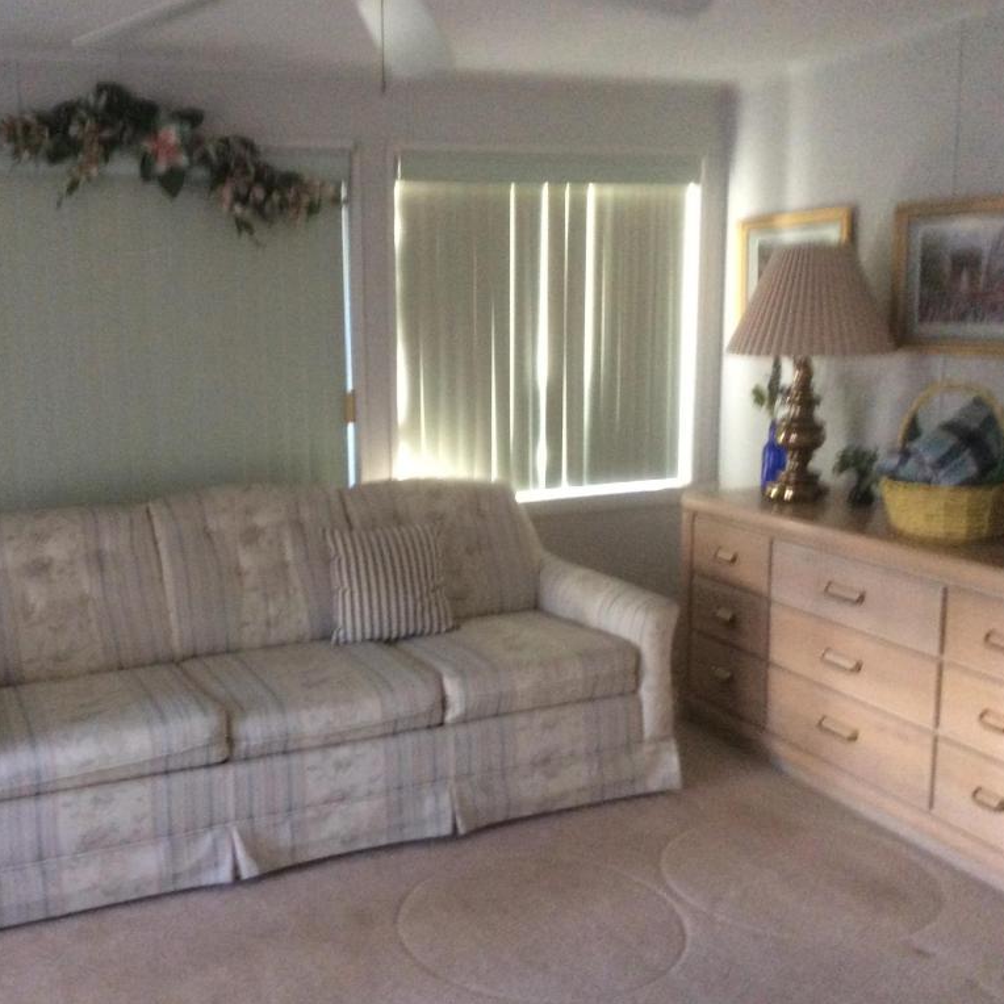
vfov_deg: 43.9
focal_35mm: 38
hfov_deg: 43.4
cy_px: 502
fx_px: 1247
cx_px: 354
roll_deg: +3.6
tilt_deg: -12.8
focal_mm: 3.3
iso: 250
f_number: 2.4
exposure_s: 1/24
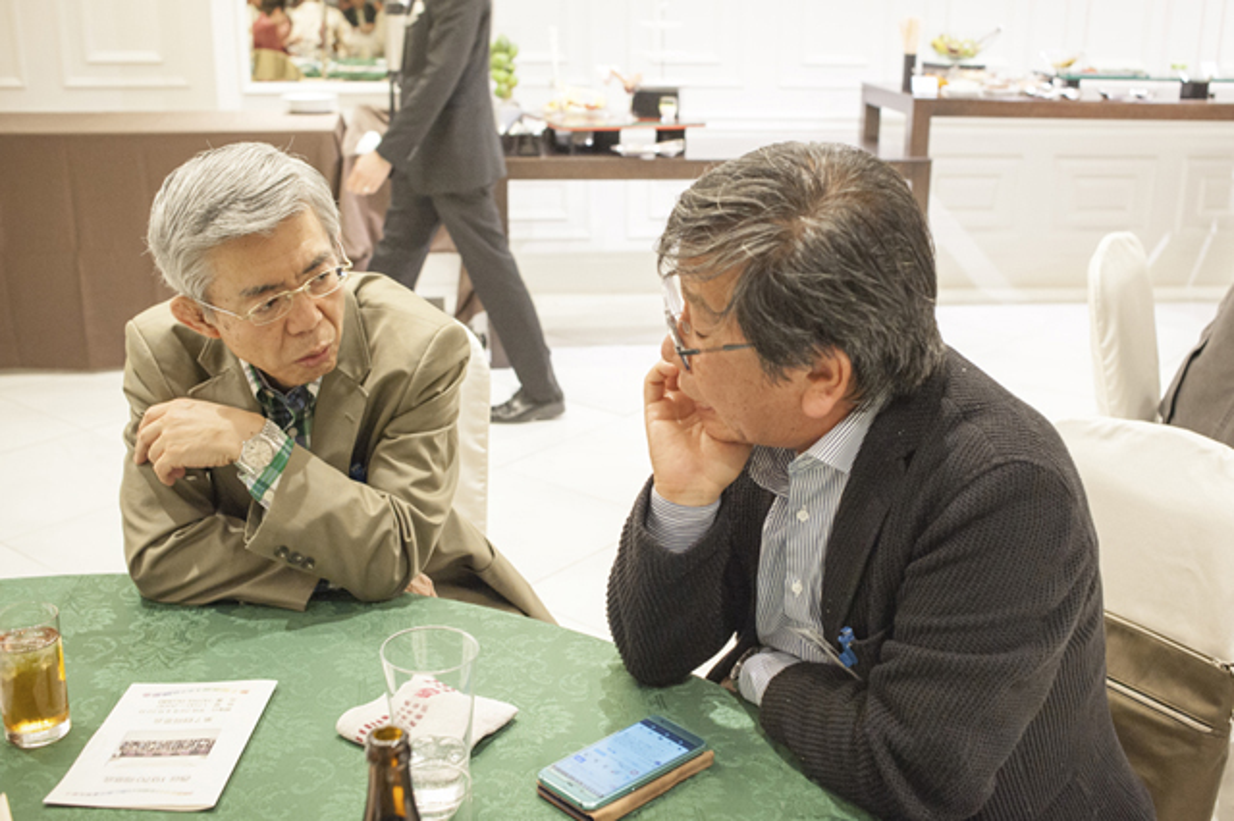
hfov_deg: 54.5
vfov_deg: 37.8
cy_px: 410
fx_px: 1199
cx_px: 617
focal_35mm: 35
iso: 1000
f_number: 5.6
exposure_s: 1/100
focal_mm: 35
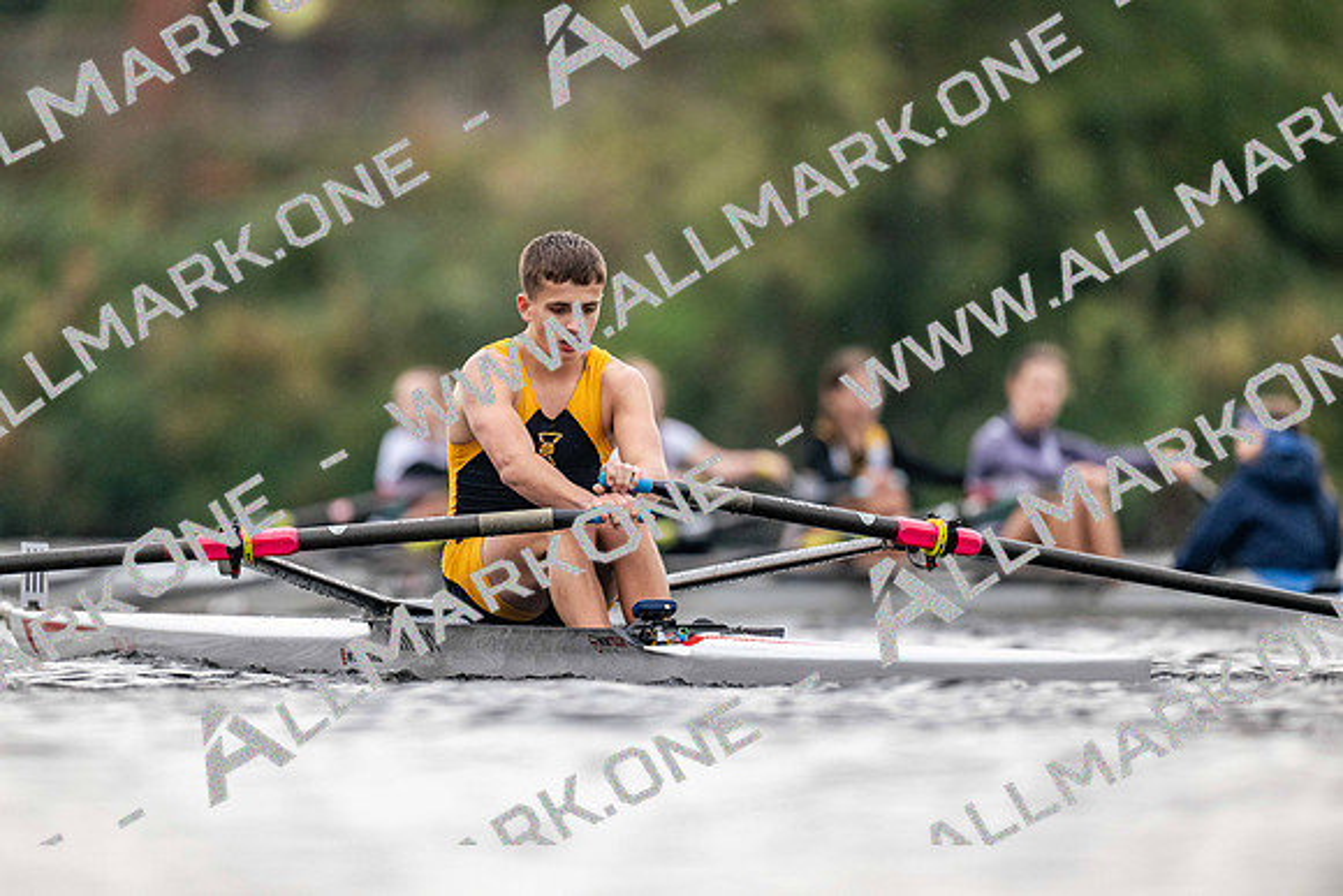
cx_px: 672
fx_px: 22388
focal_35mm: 600
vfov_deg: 2.3
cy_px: 448
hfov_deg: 3.4
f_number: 4
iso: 2200
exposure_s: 1/2500
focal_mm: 600
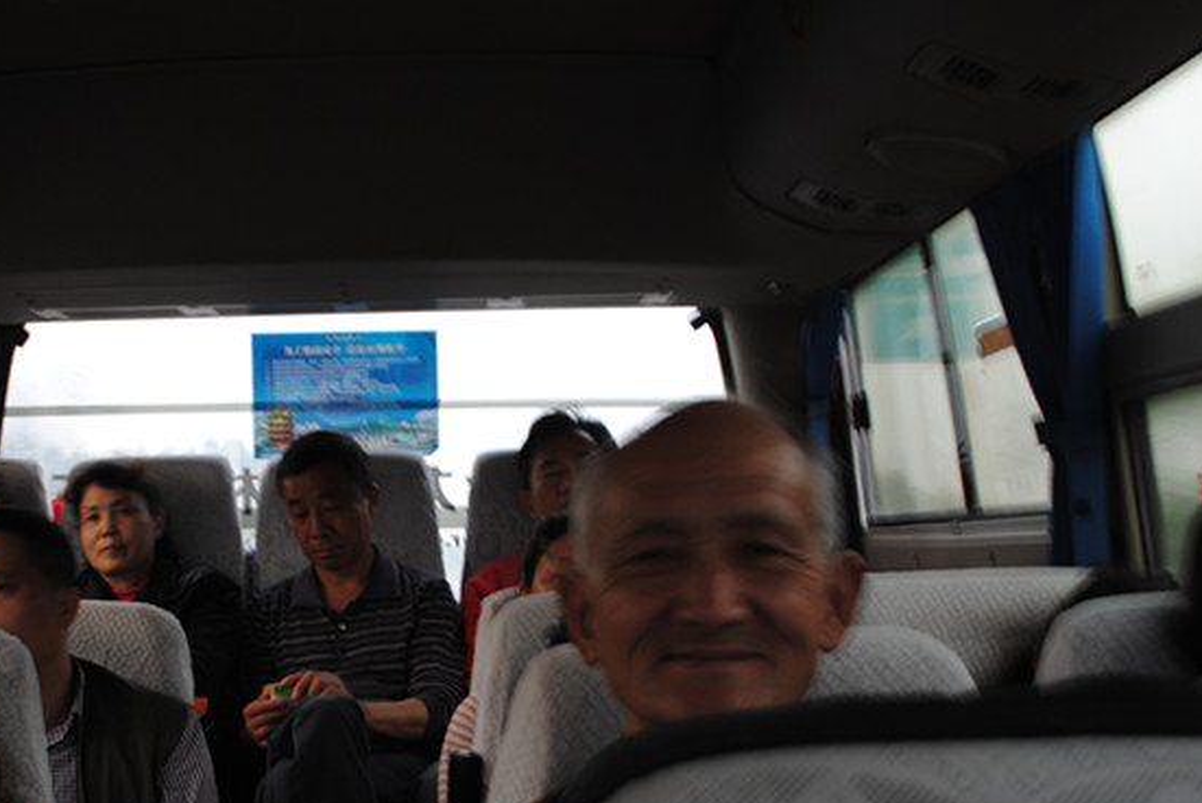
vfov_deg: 26.4
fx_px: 1704
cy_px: 529
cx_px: 369
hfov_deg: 38.3
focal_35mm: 51
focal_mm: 24
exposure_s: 1/5
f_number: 9
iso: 100
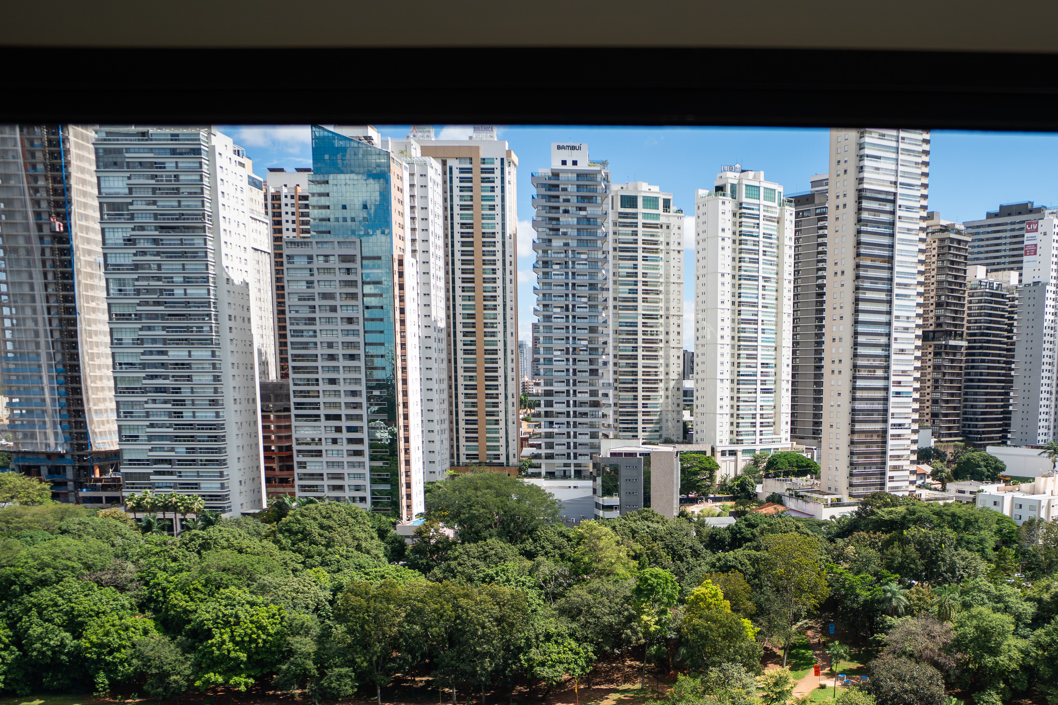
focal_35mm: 33
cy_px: 567
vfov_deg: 38.4
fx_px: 970
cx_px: 703
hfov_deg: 56.0
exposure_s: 1/4000
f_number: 2.8
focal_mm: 20
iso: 250
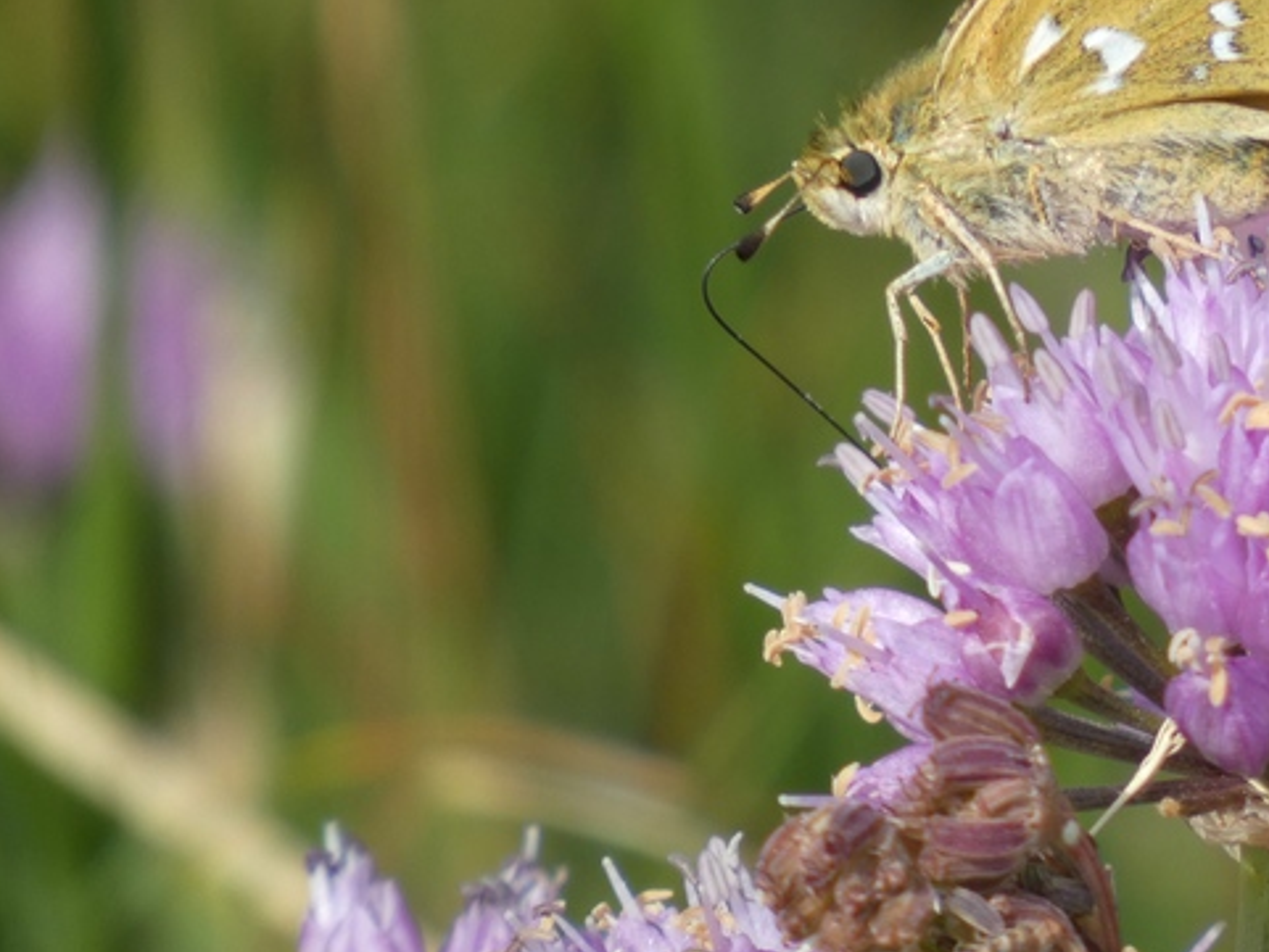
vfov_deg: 0.7
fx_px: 78067
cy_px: 121
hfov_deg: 0.9
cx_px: 1115
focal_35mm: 2129
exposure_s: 1/400
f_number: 5.9
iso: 80
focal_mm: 215
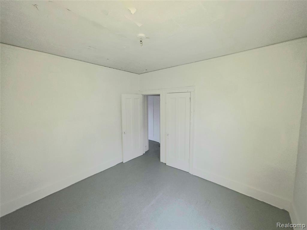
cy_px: 115
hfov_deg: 106.2
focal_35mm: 13
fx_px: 115
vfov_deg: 89.9
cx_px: 154
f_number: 1.9
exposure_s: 1/32.8
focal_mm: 2.2
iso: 200
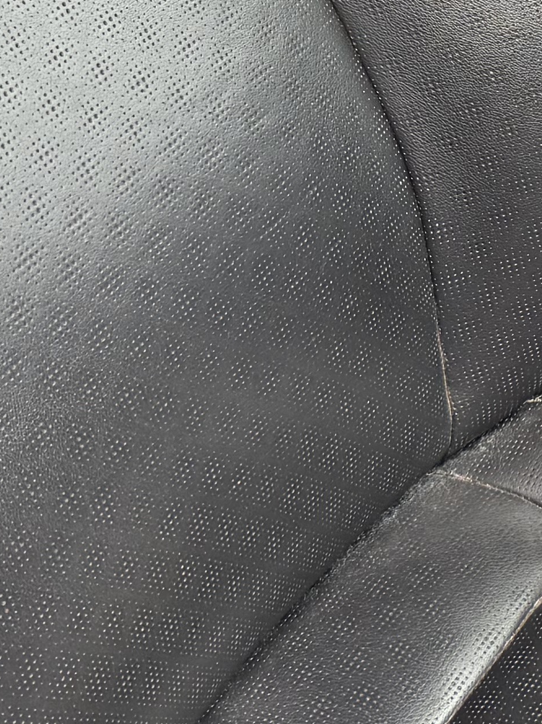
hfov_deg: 12.7
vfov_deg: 17.2
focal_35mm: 109
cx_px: 890
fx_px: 2276
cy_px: -159
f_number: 1.78
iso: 200
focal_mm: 6.76
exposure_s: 1/200
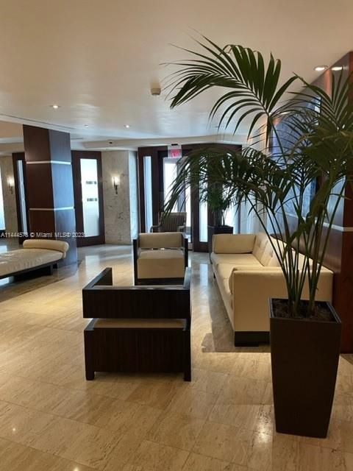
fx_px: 354
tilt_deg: -7.9
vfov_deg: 67.3
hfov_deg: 53.1
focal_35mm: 26
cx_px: 176
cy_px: 236
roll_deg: +0.7
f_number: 1.6
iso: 200
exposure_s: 1/60
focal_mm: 4.2
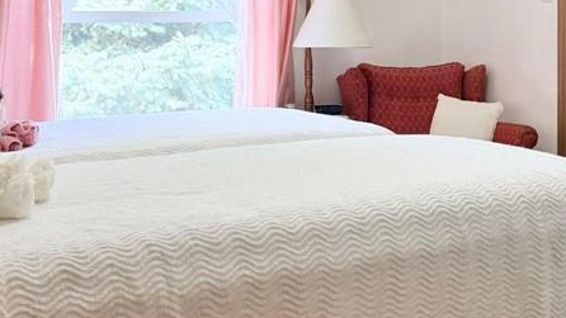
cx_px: 373
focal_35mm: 60
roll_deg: +0.2
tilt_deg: -0.2
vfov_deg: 19.5
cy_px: 9
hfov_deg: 34.6
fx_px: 901
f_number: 1.78
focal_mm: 6.76
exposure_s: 1/169
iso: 200
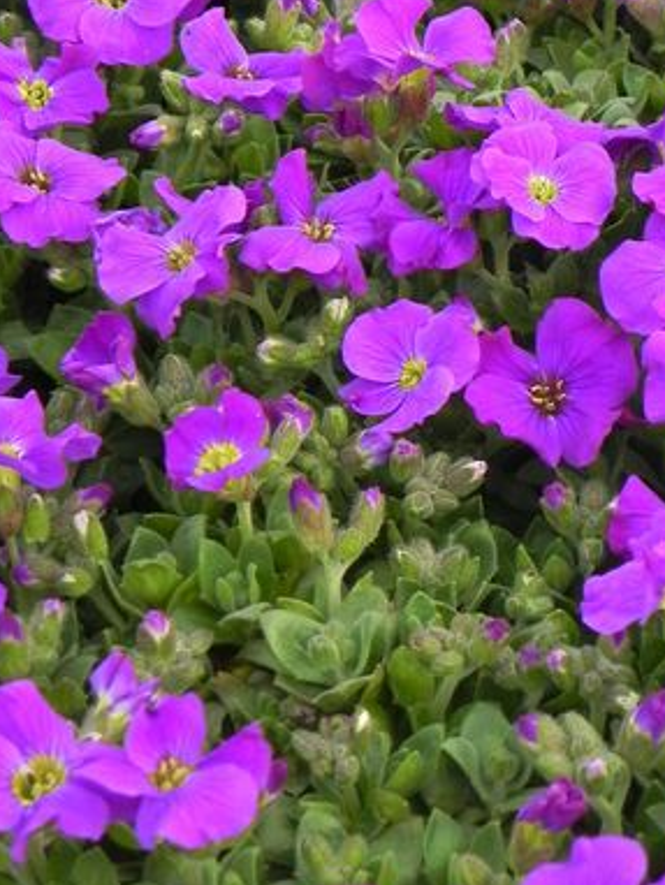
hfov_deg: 9.4
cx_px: 500
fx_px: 4017
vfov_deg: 12.5
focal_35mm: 157
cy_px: 232
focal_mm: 13.4
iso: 160
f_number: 4.5
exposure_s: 1/160
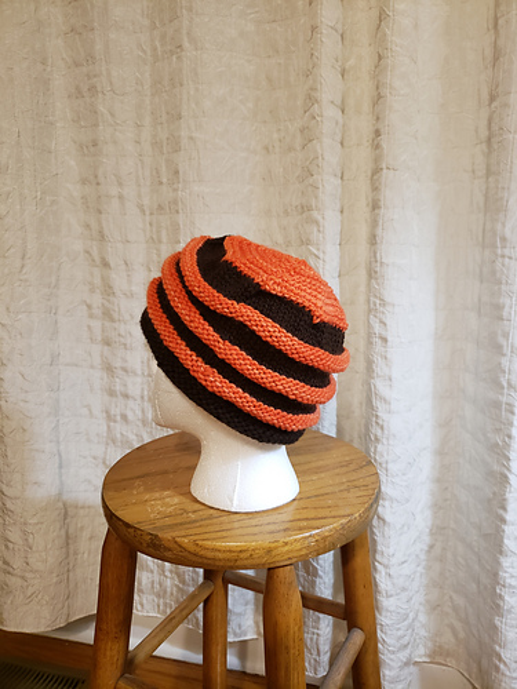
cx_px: 258
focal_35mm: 26
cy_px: 344
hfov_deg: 53.1
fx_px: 518
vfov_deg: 67.3
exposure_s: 1/40
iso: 250
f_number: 1.5
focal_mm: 4.3
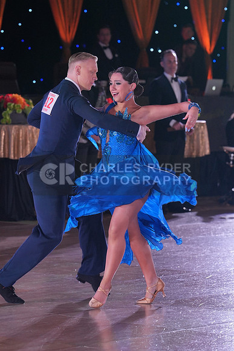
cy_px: 176
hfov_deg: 7.2
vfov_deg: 10.7
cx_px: 117
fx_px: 1871
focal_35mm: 192
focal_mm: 128
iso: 1000
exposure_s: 1/400
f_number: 4
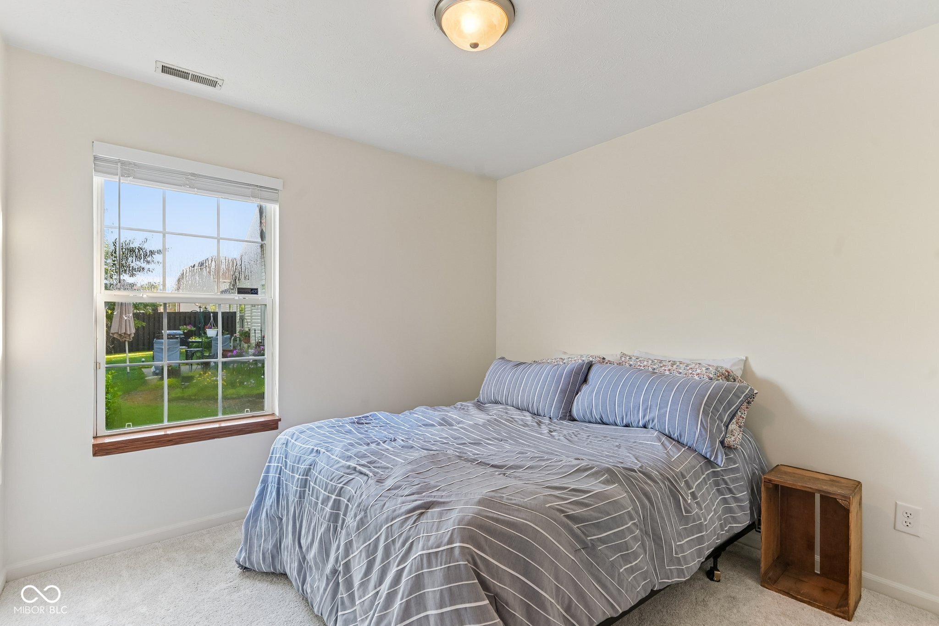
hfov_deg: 96.7
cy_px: 313
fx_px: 417
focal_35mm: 16
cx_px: 470
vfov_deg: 73.7
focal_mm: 16
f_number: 8
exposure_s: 1/15
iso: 200
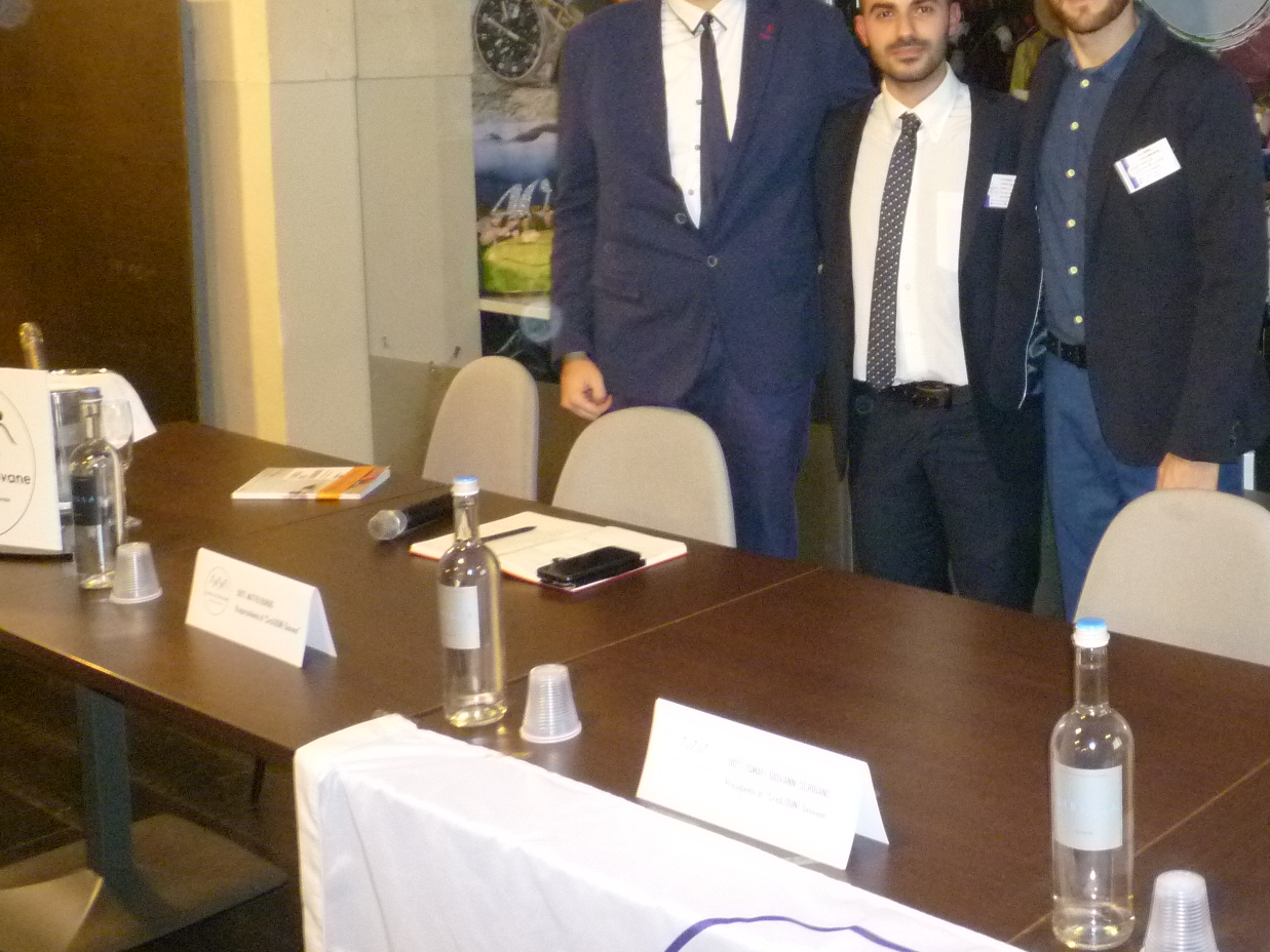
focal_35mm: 48
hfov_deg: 38.6
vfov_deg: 29.7
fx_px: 1761
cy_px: 229
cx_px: 962
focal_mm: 5.2
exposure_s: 1/8
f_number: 3.3
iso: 500
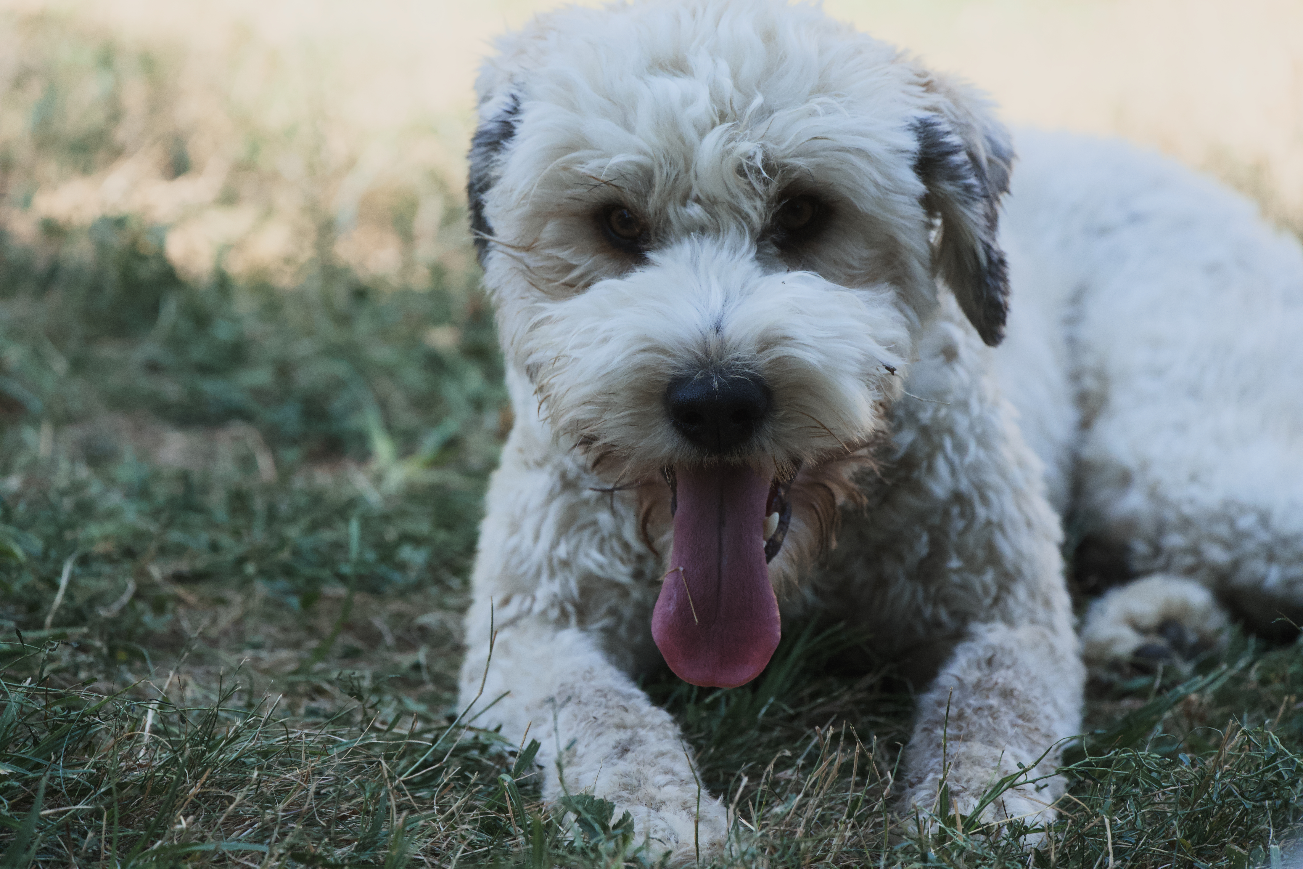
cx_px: 652
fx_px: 12739
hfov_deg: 5.9
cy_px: 434
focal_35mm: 352
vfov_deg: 3.9
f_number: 8
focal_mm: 352
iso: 2500
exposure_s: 1/1250
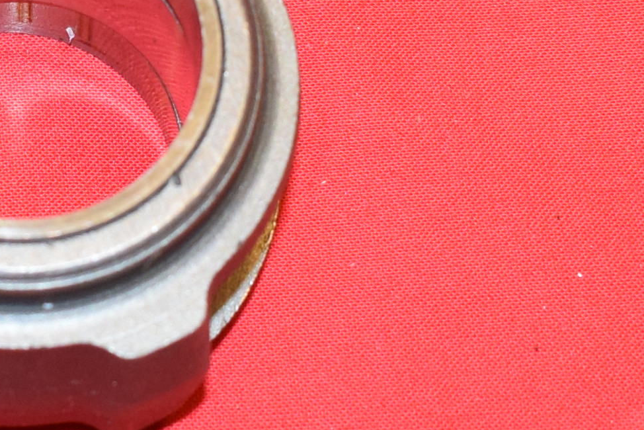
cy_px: -296
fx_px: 2851
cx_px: -4
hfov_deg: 12.7
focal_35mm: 159
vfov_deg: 8.4
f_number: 5
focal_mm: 23
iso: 800
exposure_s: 1/100
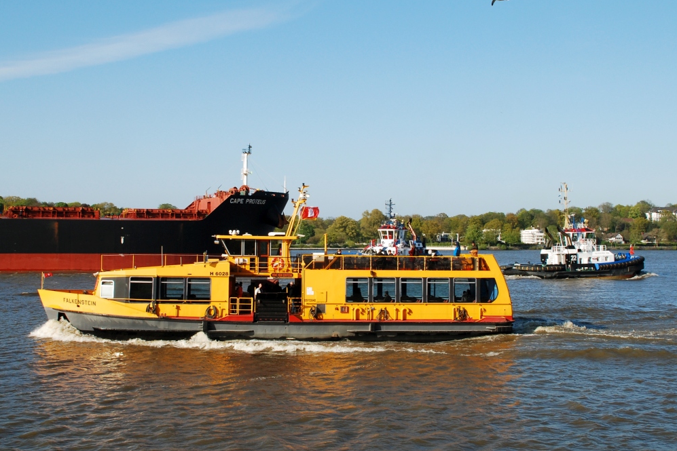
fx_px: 696
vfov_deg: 36.0
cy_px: 230
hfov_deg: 51.9
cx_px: 335
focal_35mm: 37
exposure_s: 1/200
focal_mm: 24
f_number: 10
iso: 200
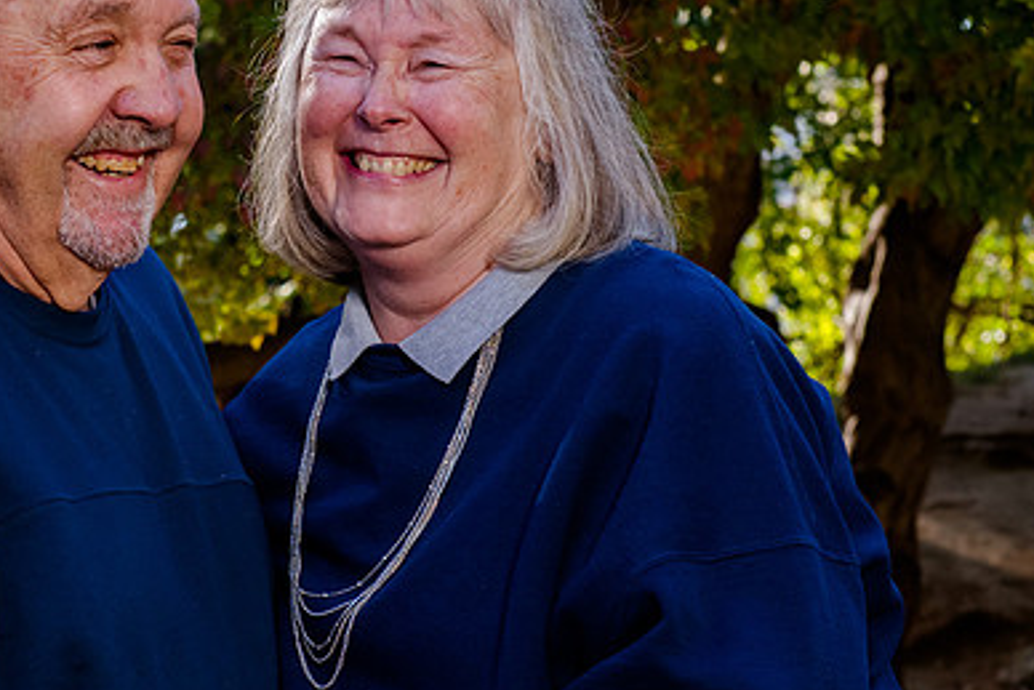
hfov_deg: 11.7
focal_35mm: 176
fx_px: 5057
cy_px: 428
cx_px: 381
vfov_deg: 7.8
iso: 500
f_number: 7.1
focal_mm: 62
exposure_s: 1/200
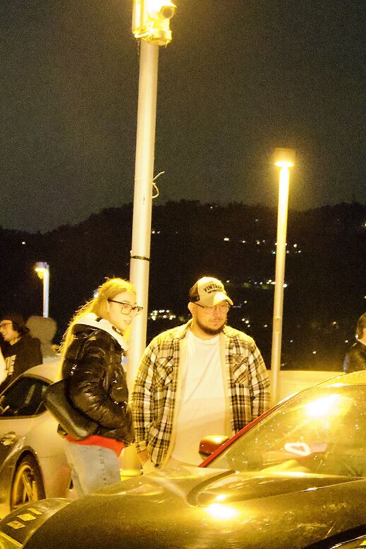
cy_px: 406
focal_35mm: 126
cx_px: 351
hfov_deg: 10.8
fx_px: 1914
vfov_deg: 16.2
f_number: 4.5
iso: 6400
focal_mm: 27
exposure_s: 1/20
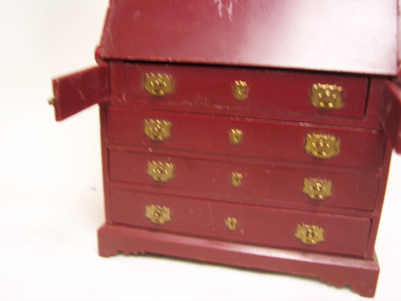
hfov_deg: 50.1
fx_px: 429
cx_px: 200
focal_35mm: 37
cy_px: 150
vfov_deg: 38.7
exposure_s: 1/30
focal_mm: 5.6
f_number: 2.8
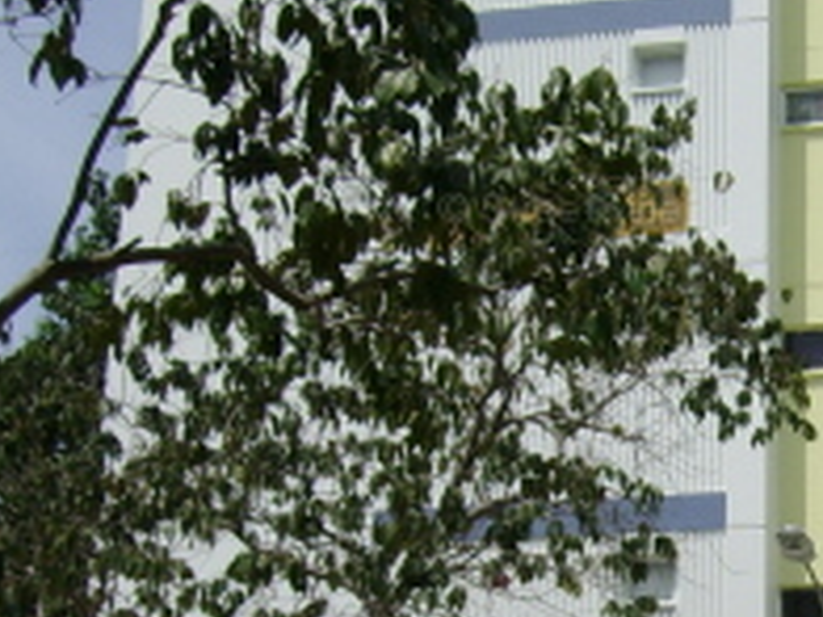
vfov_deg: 14.8
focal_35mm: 98
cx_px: 752
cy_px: 634
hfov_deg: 19.6
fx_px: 2330
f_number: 5.8
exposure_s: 1/917
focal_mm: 5.95
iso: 50
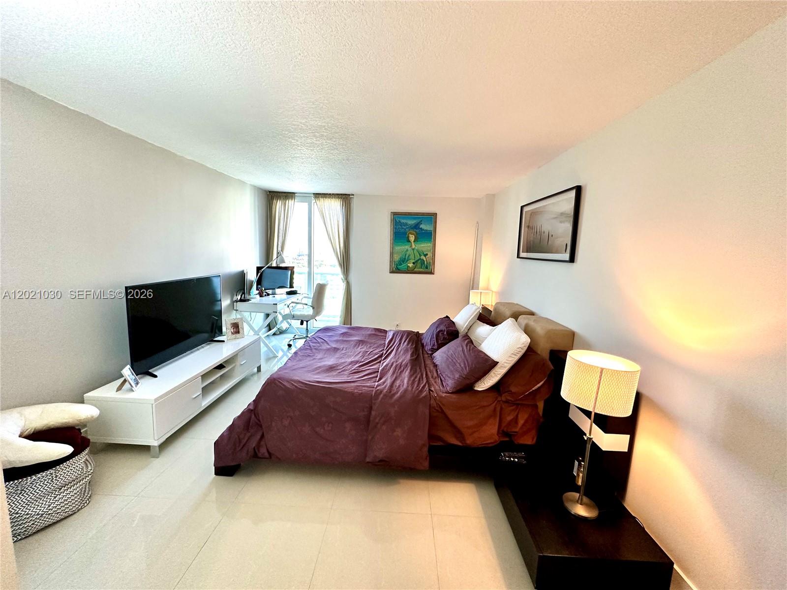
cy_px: 295
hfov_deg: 102.1
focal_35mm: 14
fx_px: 318
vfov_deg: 85.7
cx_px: 394
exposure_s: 1/120
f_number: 2.2
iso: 250
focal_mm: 2.22
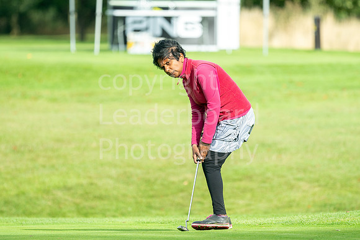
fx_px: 4497
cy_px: 120
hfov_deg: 4.6
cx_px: 180
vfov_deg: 3.1
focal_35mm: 450
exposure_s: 1/1250
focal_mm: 300
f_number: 4
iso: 250
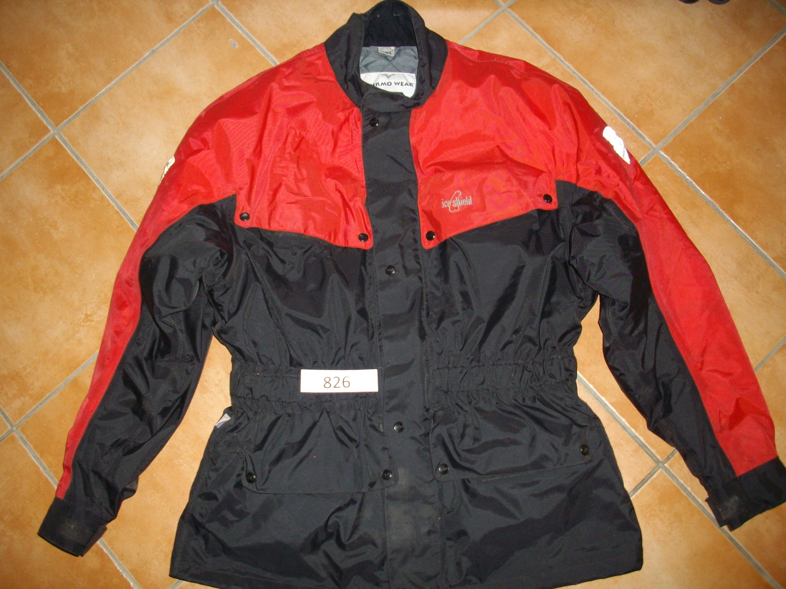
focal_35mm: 37
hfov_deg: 50.1
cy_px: 294
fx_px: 840
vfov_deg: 38.7
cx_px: 393
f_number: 2.8
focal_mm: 6.2
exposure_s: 1/50
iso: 160
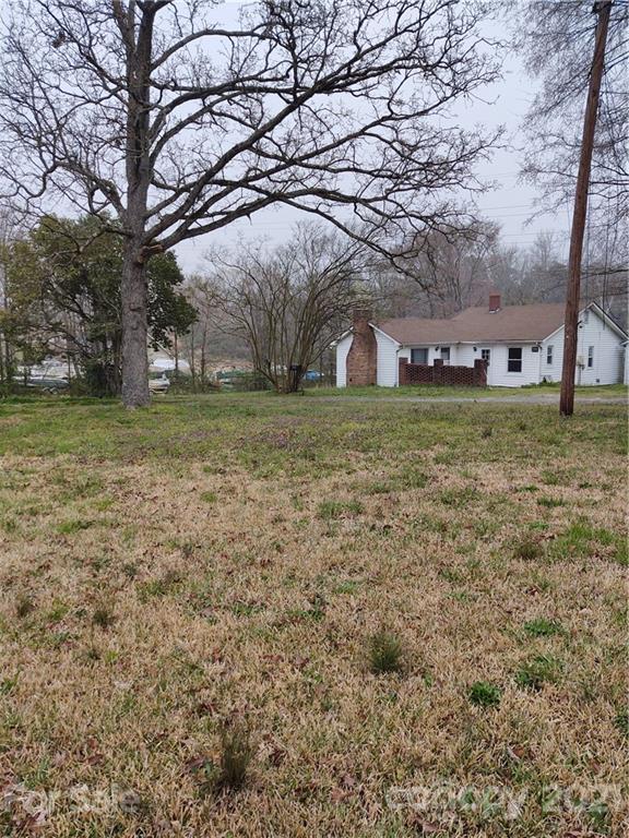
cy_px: 419
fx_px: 654
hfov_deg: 51.4
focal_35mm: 27
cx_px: 314
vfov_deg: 65.3
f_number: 1.7
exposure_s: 1/413
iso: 100
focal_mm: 4.75
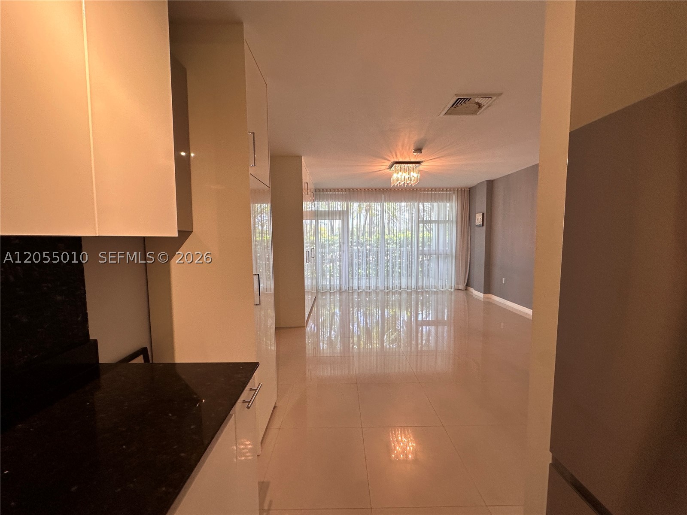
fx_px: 278
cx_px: 344
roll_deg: +0.1
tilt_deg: +0.2
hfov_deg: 102.1
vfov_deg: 85.7
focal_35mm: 14
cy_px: 258
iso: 160
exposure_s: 1/120
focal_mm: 2.22
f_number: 2.2
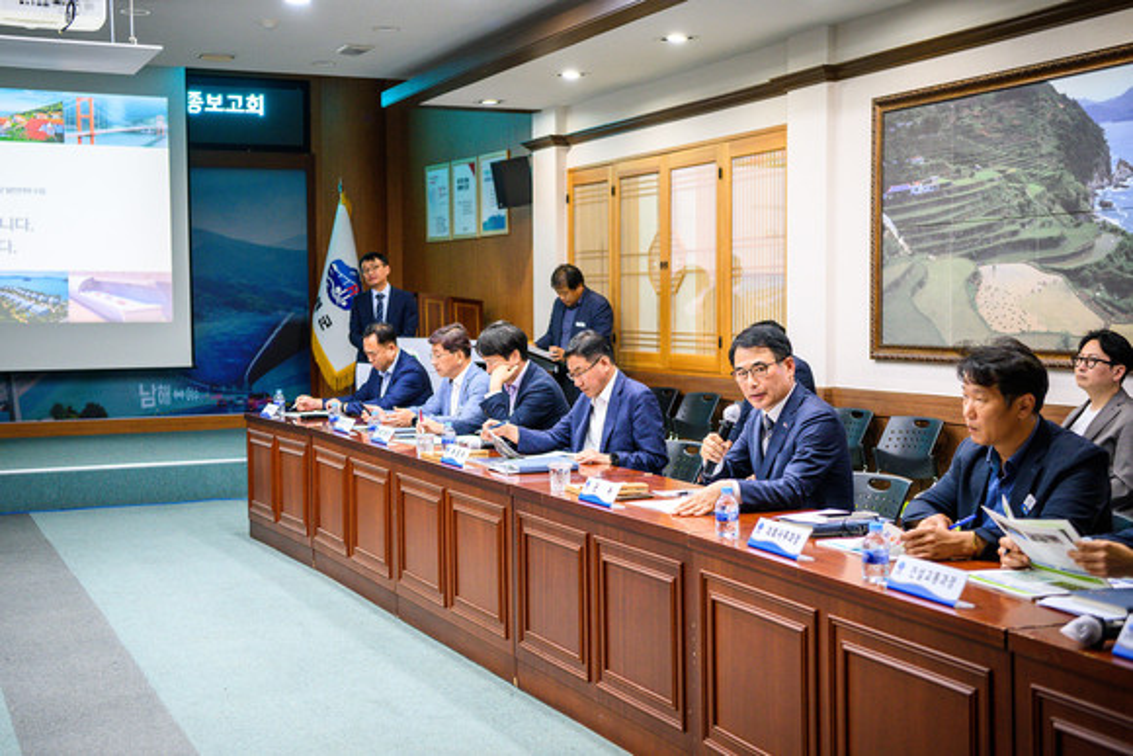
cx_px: 566
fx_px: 1448
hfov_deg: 42.7
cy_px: 378
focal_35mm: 46
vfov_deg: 29.3
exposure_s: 1/125
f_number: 3.5
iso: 2000
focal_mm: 46
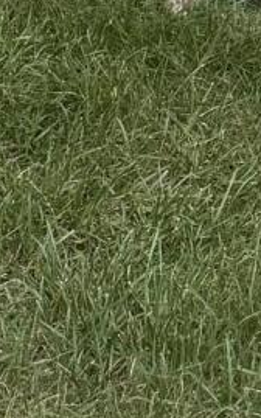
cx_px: 165
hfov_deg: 6.9
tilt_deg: -6.0
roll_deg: +0.4
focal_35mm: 189
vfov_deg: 8.2
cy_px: -1068
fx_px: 2152
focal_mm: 6.76
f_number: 1.78
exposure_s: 1/120
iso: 200
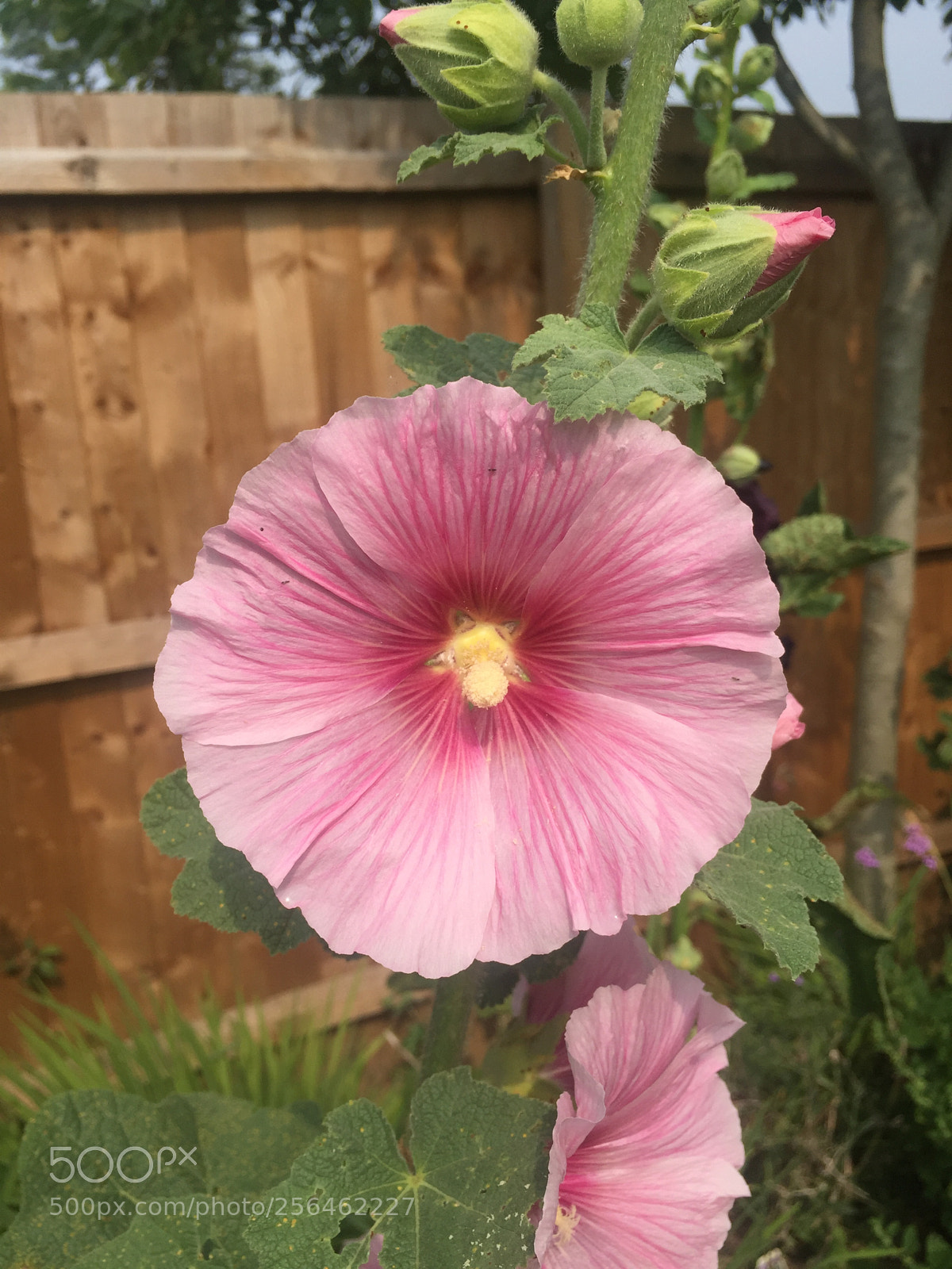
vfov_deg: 61.7
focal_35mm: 29
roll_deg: +1.6
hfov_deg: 48.2
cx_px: 476
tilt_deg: -15.3
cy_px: 634
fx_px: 1063
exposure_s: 1/2475
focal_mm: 4.15
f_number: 2.2
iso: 32
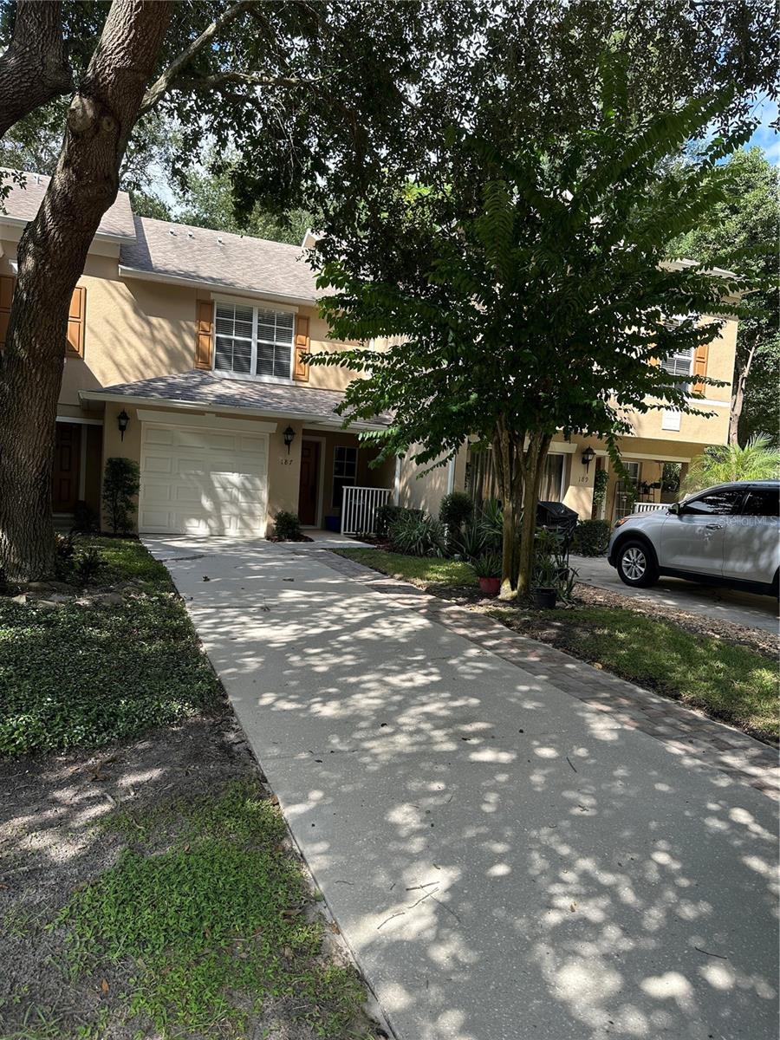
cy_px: 520
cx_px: 390
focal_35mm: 24
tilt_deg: +0.1
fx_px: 721
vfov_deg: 71.6
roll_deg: -5.1
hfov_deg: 56.8
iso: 80
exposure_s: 1/980
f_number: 1.78
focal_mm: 6.86
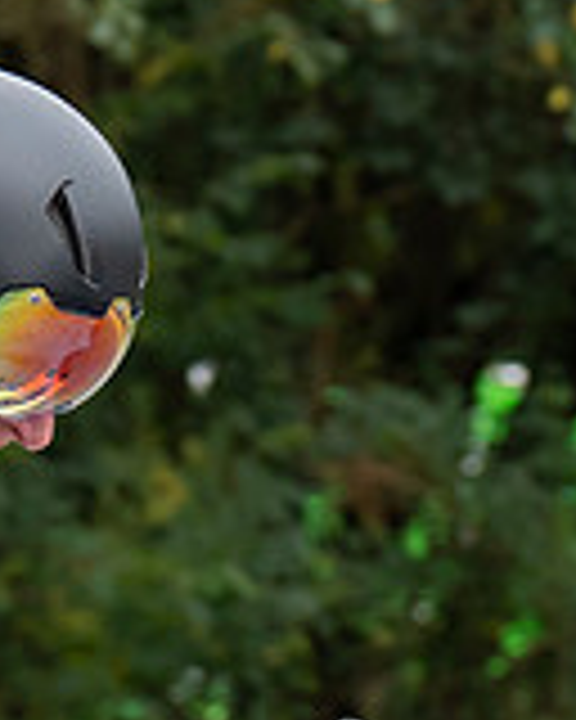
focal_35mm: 651
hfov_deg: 2.4
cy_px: 805
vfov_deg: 3.0
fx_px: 13872
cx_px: 103
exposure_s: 1/1000
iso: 640
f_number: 4
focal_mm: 84
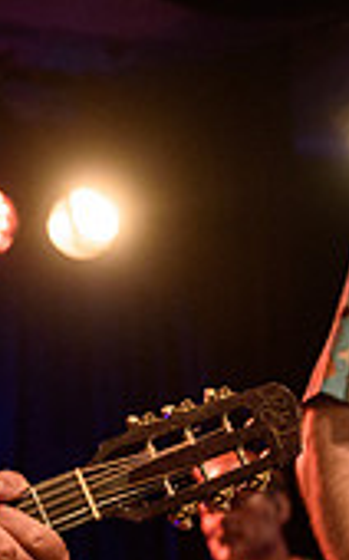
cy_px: 133
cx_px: -86
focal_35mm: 166
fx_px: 2531
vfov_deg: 12.6
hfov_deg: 7.8
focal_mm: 44
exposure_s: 1/160
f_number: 3.2
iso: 2500
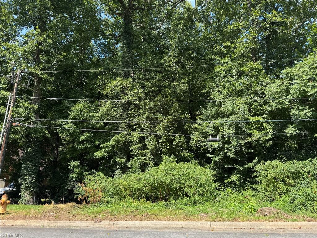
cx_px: 158
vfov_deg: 56.8
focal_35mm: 24
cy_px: 119
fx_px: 220
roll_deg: +0.4
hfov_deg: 71.6
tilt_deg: +12.3
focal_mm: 6.76
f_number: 1.78
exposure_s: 1/1112
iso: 80
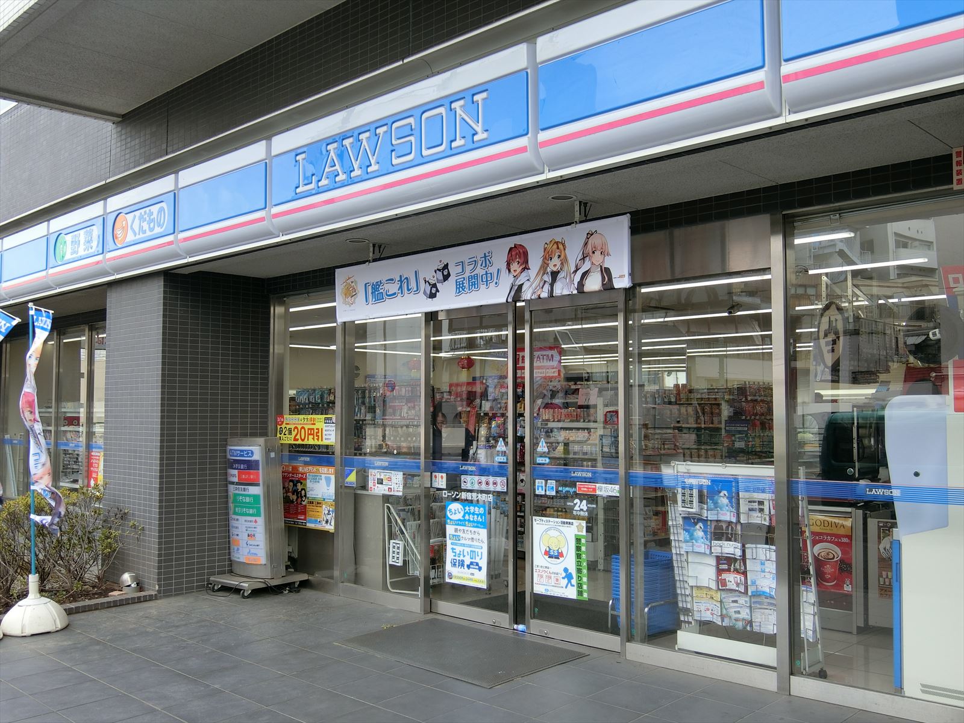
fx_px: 947
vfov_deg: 41.8
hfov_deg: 54.0
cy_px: 362
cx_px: 482
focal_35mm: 34
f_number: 3.4
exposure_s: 1/160
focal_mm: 7.2
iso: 80
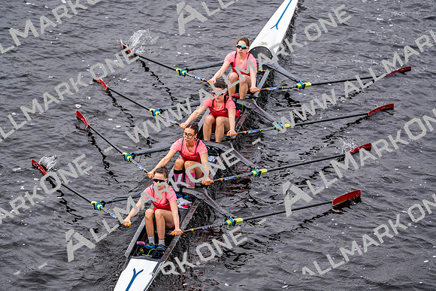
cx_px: 218
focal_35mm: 200
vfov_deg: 6.9
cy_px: 146
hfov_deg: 10.3
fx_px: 2423
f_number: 2.8
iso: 320
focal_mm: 200
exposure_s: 1/2000
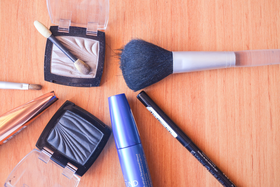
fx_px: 583
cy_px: 94
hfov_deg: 27.0
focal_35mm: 75
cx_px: 140
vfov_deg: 18.2
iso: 400
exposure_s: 1/50
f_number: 7.1
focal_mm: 50
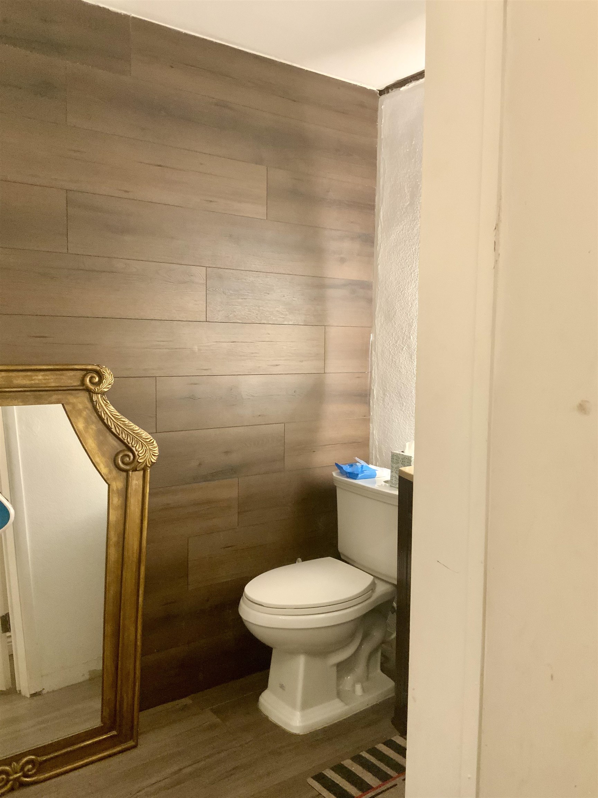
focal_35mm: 29
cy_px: 399
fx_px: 668
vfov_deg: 61.7
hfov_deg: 48.2
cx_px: 299
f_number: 1.8
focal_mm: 3
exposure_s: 1/60
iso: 250
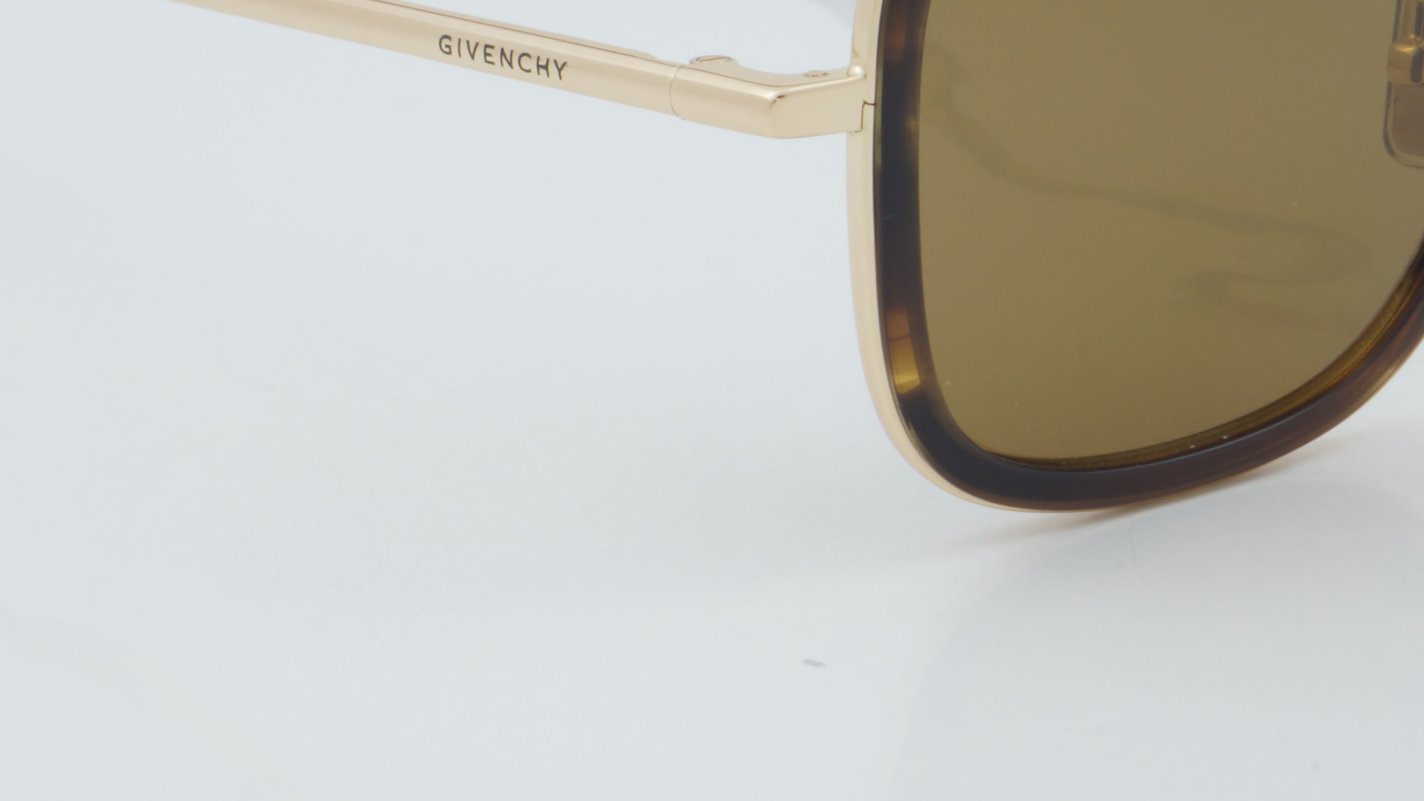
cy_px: 64
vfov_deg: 9.1
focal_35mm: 133
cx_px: 938
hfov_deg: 16.1
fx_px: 5022
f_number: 29
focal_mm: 50
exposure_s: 1/3
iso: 100
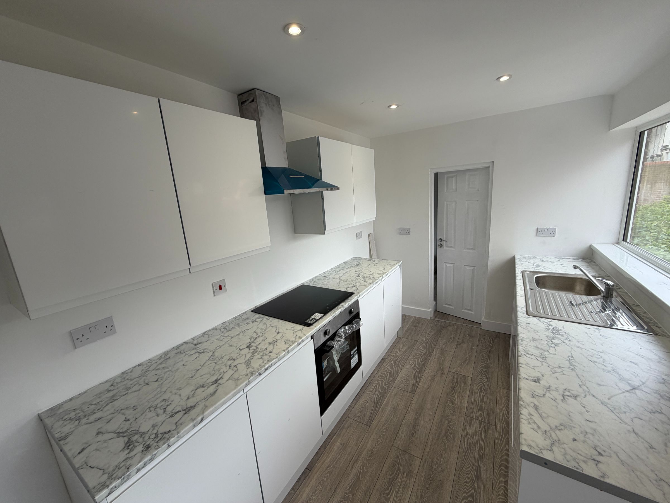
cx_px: 335
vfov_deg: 85.7
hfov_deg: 102.1
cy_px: 252
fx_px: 271
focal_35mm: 14
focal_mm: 2.22
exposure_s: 1/100
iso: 32
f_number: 2.2
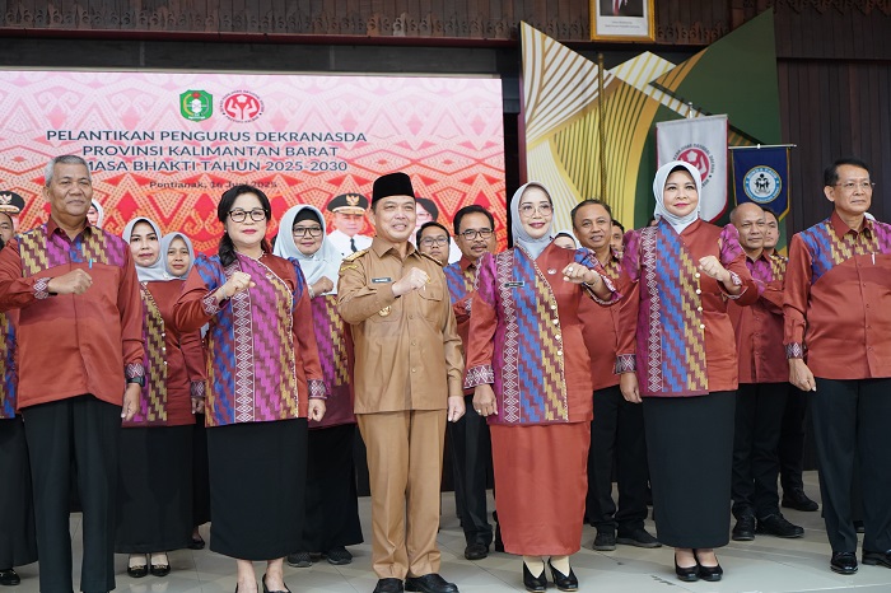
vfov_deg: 27.0
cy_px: 296
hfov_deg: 39.6
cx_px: 446
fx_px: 1237
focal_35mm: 50
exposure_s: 1/125
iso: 2000
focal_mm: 50
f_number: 4
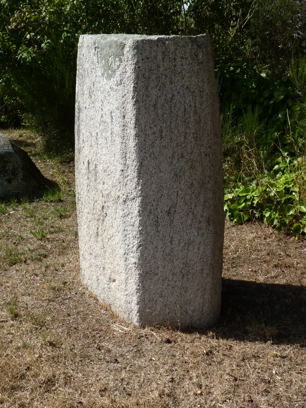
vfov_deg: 36.2
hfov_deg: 27.5
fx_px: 625
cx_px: 153
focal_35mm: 53
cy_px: 204
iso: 80
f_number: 5.6
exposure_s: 1/250
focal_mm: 9.5
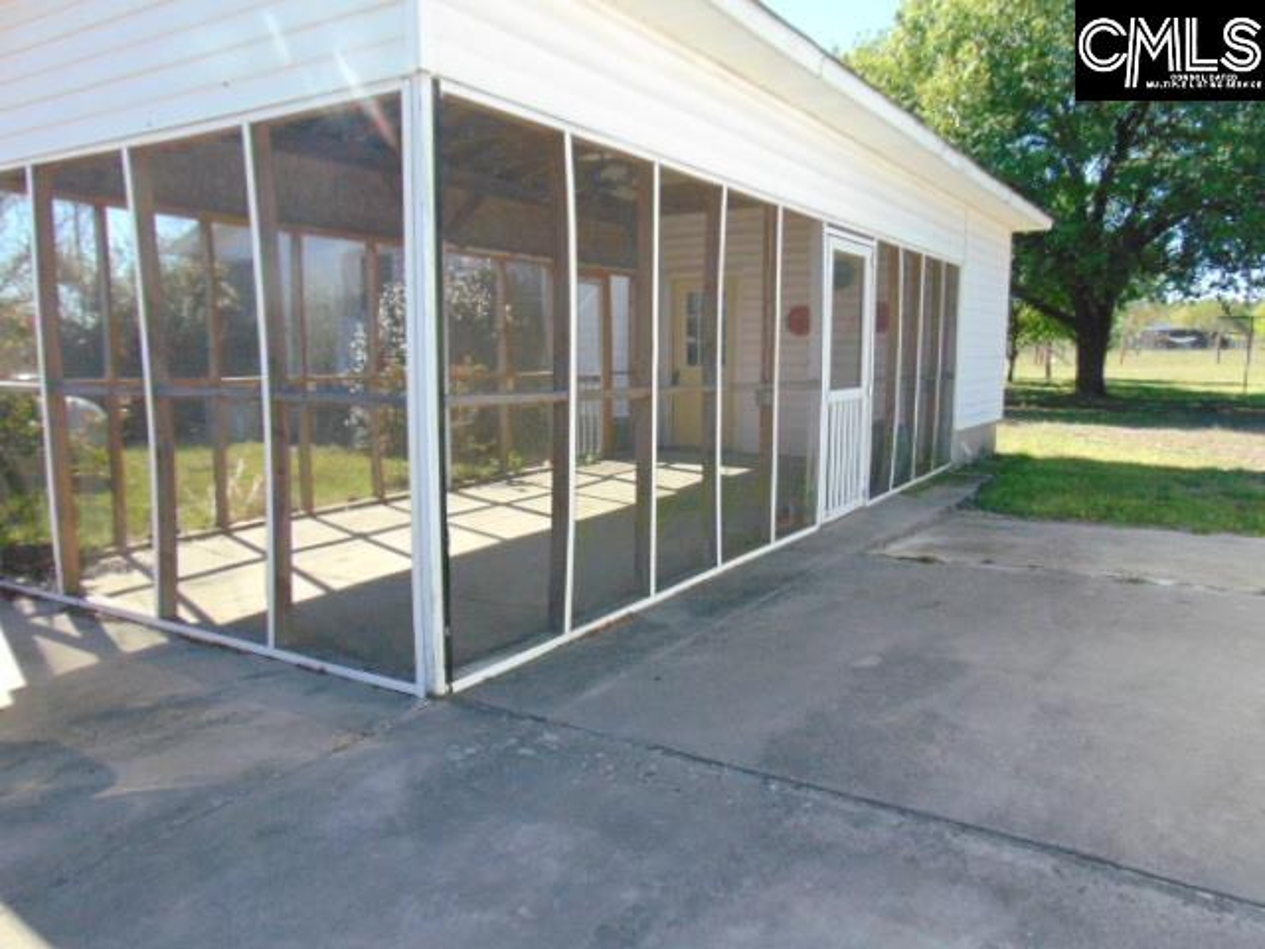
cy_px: 474
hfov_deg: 69.4
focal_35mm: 25
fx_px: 914
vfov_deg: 54.9
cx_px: 632
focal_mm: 4.5
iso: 400
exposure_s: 1/320
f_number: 7.7
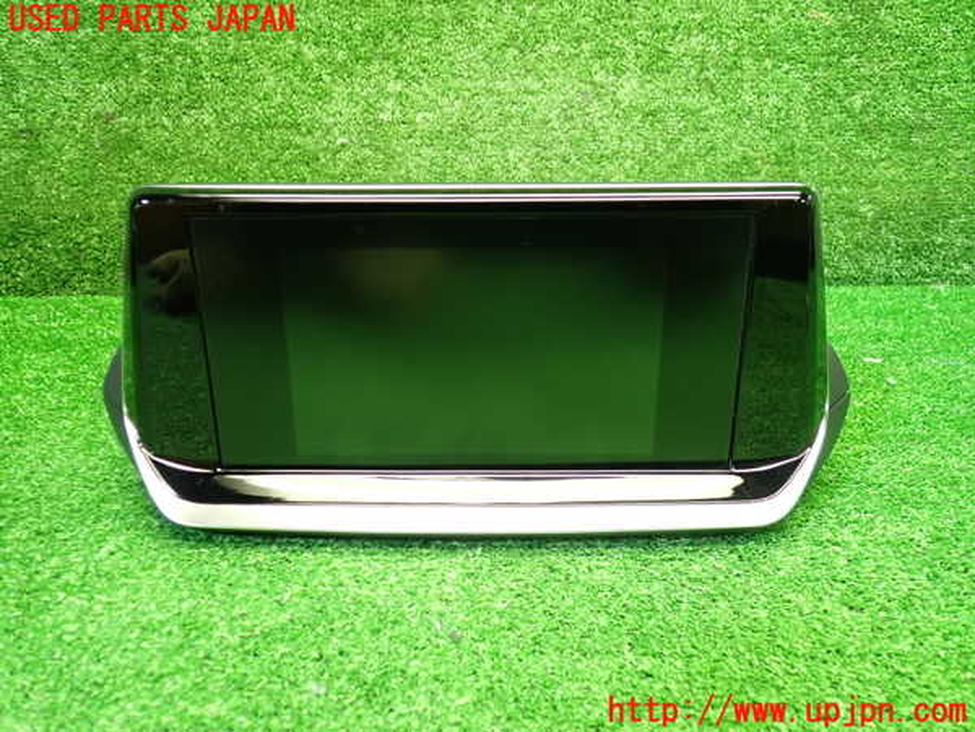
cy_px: 366
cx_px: 488
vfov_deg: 46.8
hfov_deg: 60.0
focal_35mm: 30
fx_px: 845
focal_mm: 5.4
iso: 400
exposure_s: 1/30
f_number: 2.3
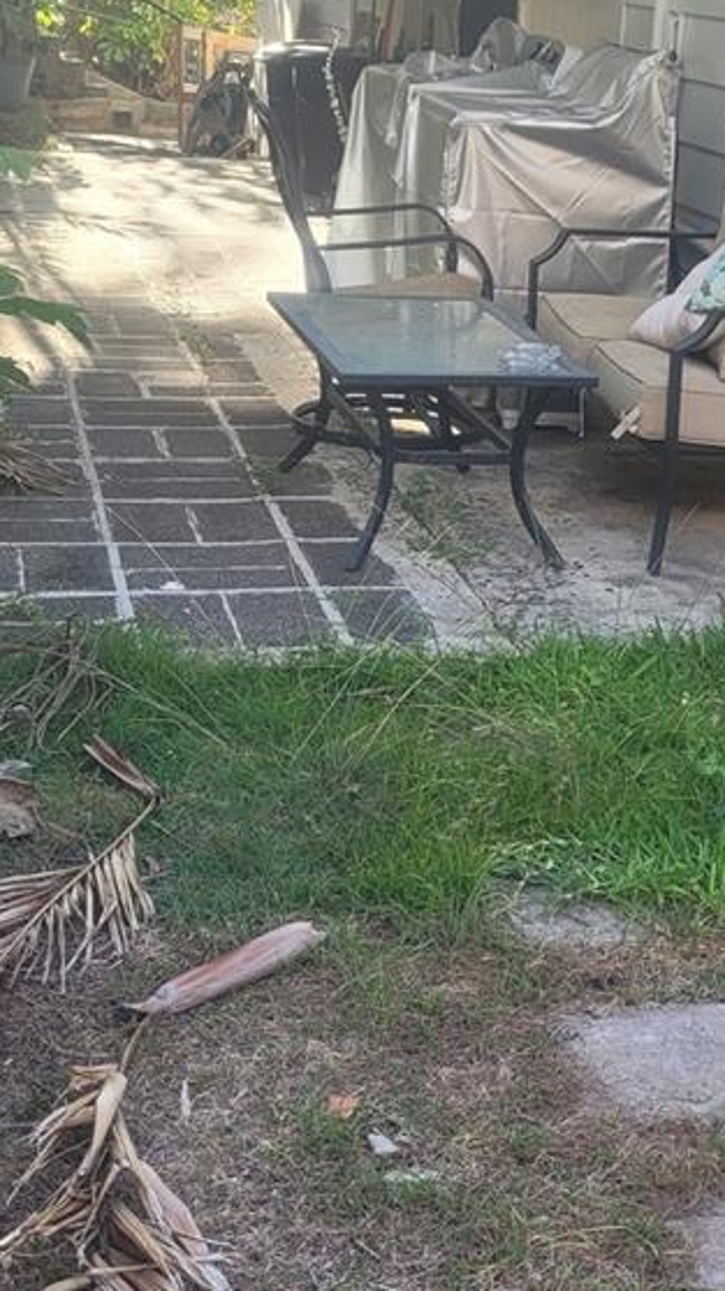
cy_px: 672
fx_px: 2086
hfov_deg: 19.6
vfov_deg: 34.4
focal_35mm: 61
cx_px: 517
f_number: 1.8
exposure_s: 1/220
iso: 40
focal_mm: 5.4
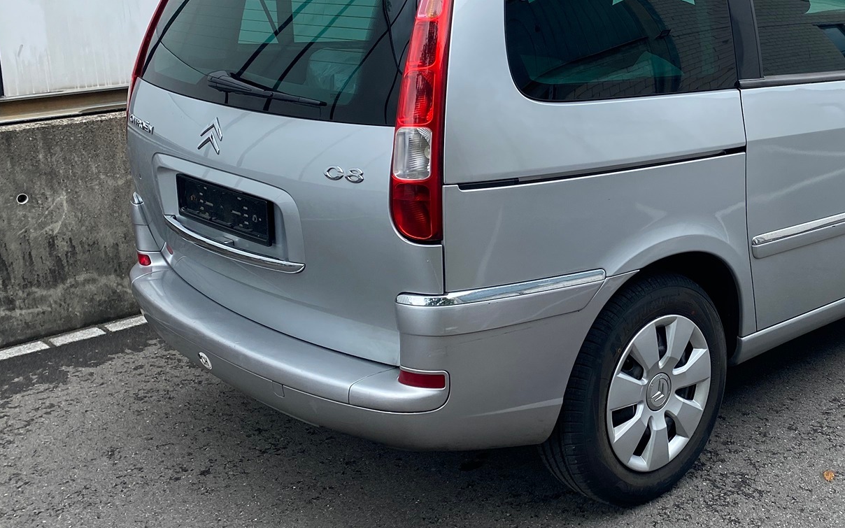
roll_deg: +0.2
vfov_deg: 27.9
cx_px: 621
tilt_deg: -18.0
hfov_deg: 42.3
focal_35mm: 46
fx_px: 1059
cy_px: 192
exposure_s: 1/934
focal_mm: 4.25
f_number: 1.8
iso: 32
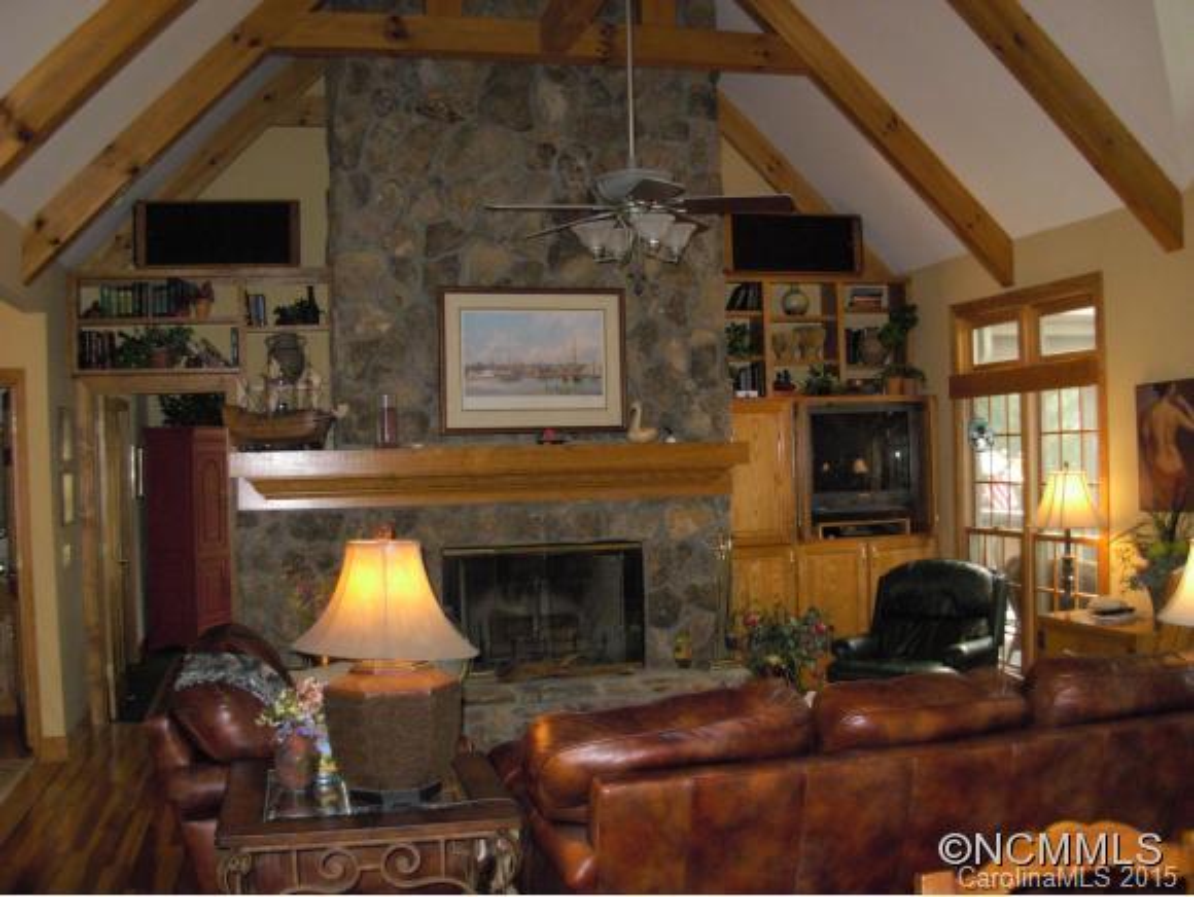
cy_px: 448
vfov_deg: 37.8
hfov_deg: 48.9
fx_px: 1312
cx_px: 597
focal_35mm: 38
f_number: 2.9
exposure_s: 1/161
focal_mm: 6.3
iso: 400
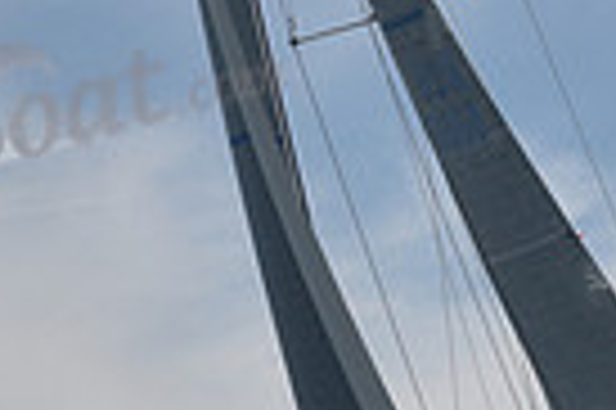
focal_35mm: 297
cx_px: 522
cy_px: 309
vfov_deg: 4.6
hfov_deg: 6.9
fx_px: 5076
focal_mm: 70
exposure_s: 1/800
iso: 320
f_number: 7.1
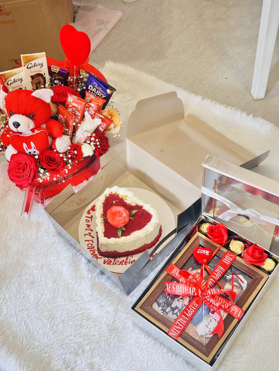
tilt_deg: -56.6
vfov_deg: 39.7
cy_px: 186
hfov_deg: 30.3
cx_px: 140
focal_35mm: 48
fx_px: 516
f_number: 1.78
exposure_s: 1/50
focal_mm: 6.86
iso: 50
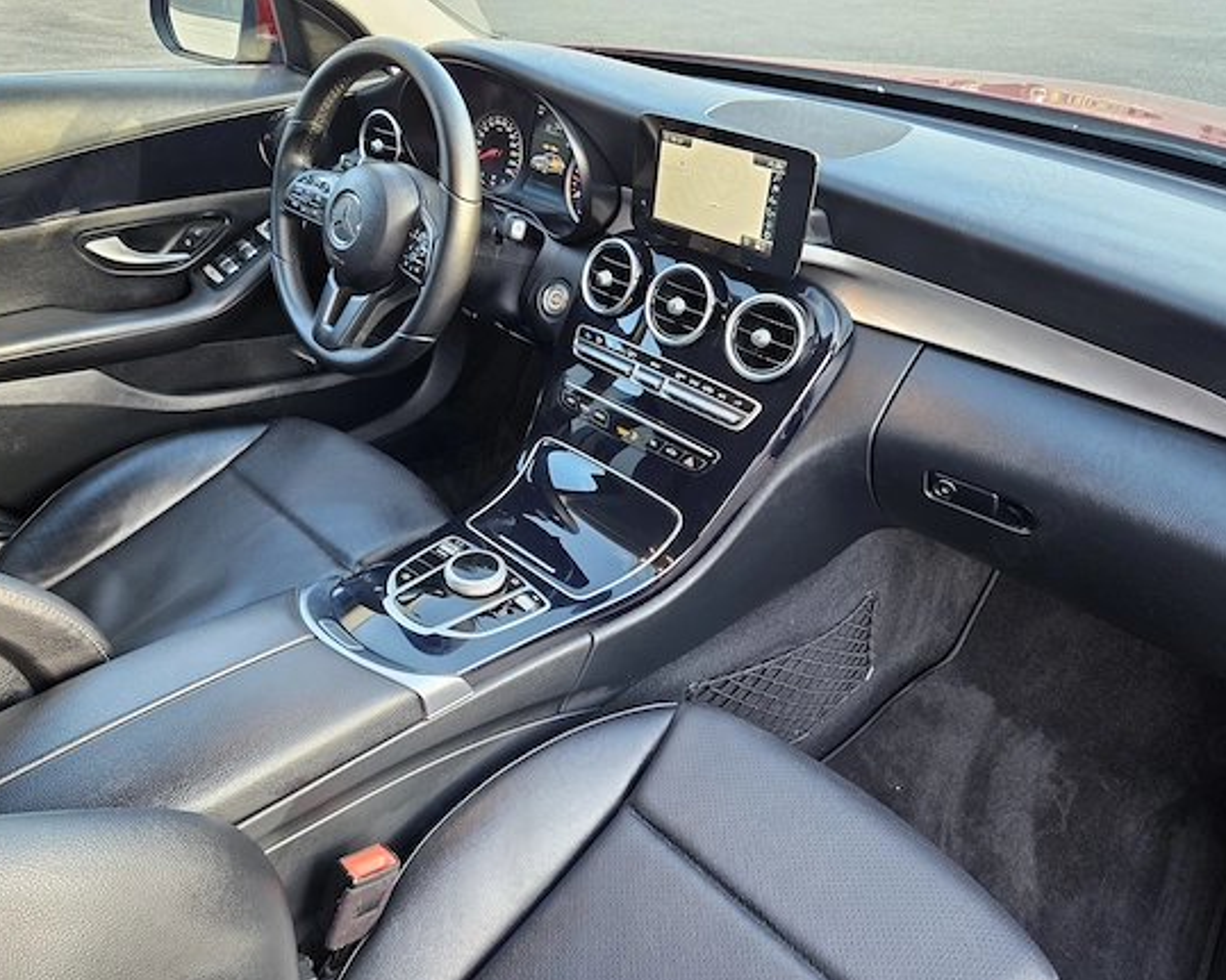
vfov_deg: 56.8
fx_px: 907
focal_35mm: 25
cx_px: 616
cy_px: 509
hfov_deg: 68.1
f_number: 1.8
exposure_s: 1/100
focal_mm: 5.4
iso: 320
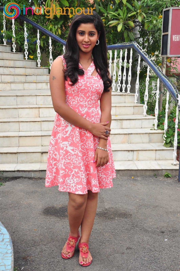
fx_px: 361
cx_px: 90
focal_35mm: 48
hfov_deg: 28.0
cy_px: 136
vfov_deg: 41.2
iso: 500
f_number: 8
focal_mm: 32
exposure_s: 1/125
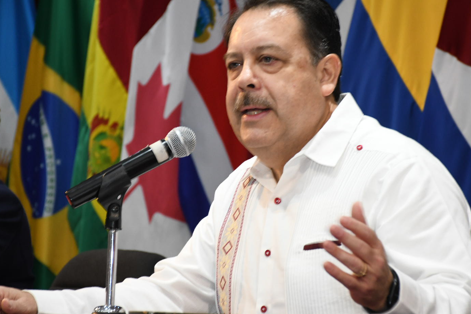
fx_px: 2067
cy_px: 151
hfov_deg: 13.0
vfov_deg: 8.7
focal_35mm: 158
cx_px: 238
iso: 2000
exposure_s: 1/100
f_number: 6.3
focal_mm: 90
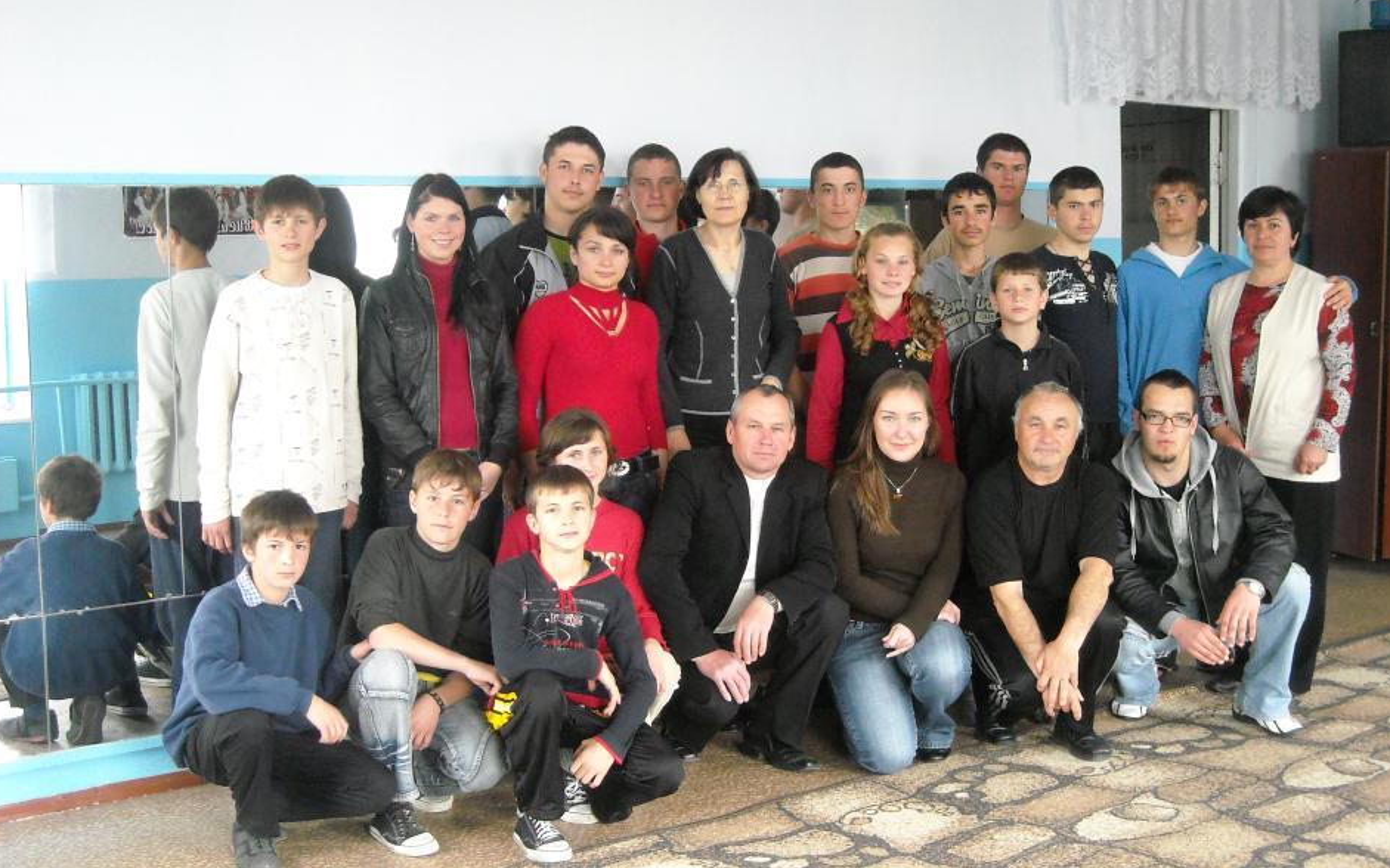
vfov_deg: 24.4
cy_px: 433
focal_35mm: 53
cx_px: 702
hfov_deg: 38.2
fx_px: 2008
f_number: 3.2
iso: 400
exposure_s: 1/54
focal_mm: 7.92
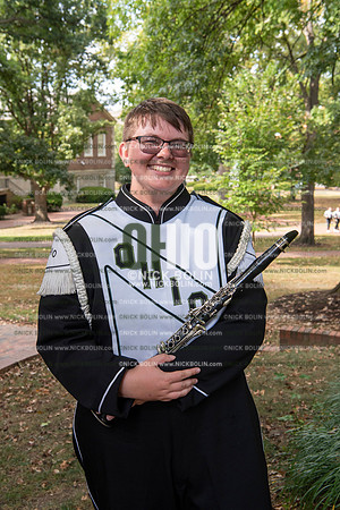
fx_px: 680
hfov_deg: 28.1
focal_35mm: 48
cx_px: 170
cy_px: 255
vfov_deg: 41.1
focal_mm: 48
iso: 500
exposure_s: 1/100
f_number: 8
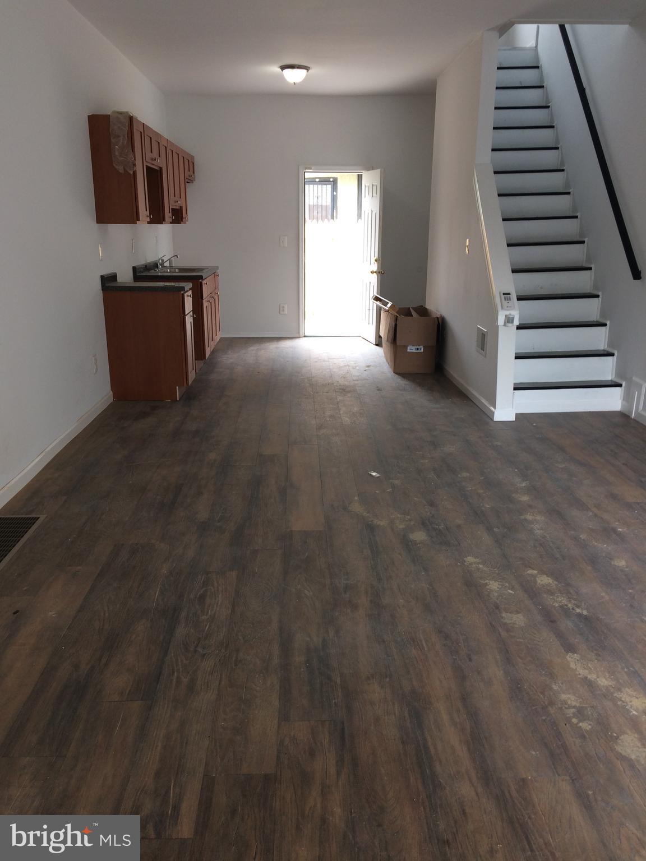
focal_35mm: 29
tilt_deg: -16.7
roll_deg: +1.3
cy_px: 430
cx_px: 323
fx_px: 722
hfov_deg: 48.2
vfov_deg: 61.7
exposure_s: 1/34
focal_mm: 4.15
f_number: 2.2
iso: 32
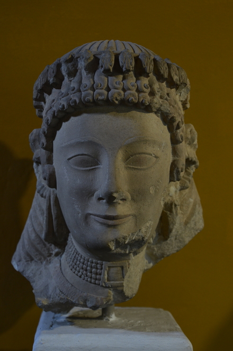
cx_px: 116
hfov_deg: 20.5
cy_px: 176
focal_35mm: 66
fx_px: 643
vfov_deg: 30.6
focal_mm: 44
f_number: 4.8
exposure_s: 1/25
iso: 800
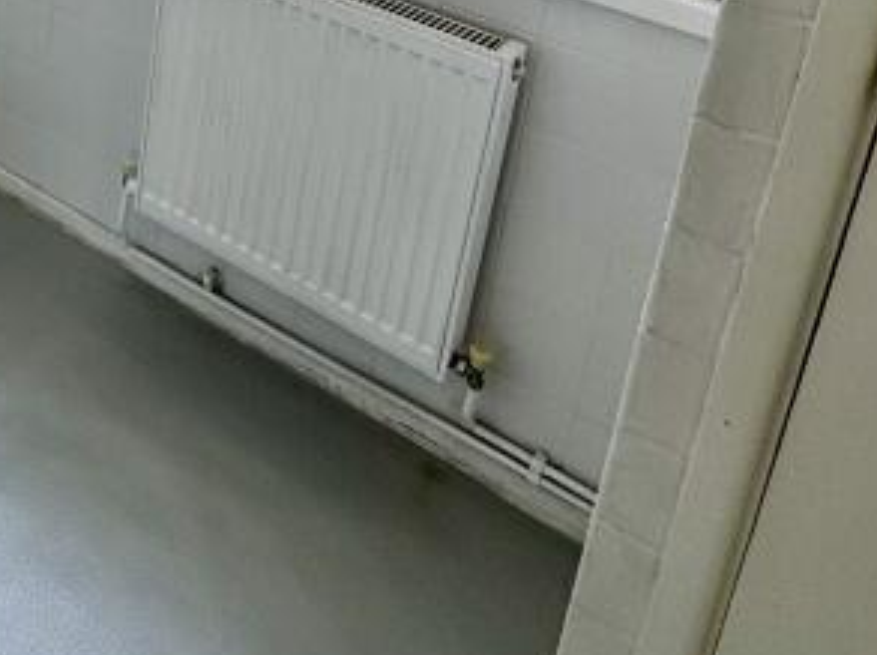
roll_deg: -0.5
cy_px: -209
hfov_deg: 32.1
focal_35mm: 49
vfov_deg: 25.3
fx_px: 1240
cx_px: -186
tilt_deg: -17.0
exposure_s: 1/280
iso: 40
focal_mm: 2.22
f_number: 2.2
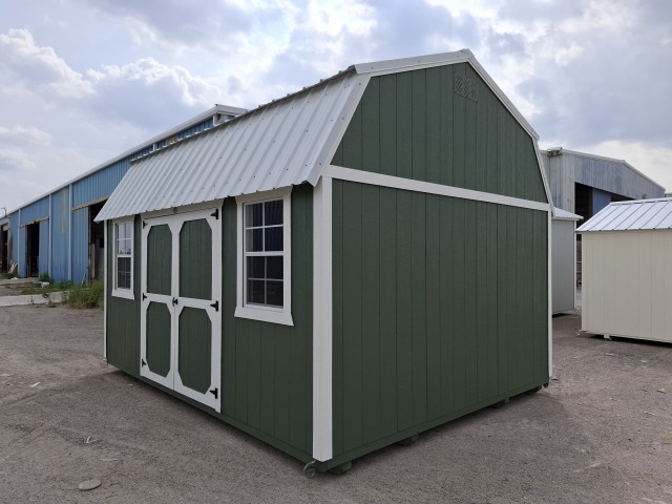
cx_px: 336
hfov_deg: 73.9
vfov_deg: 58.9
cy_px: 252
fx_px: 446
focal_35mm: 23
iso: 50
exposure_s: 1/4695
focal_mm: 5.54
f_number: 1.8
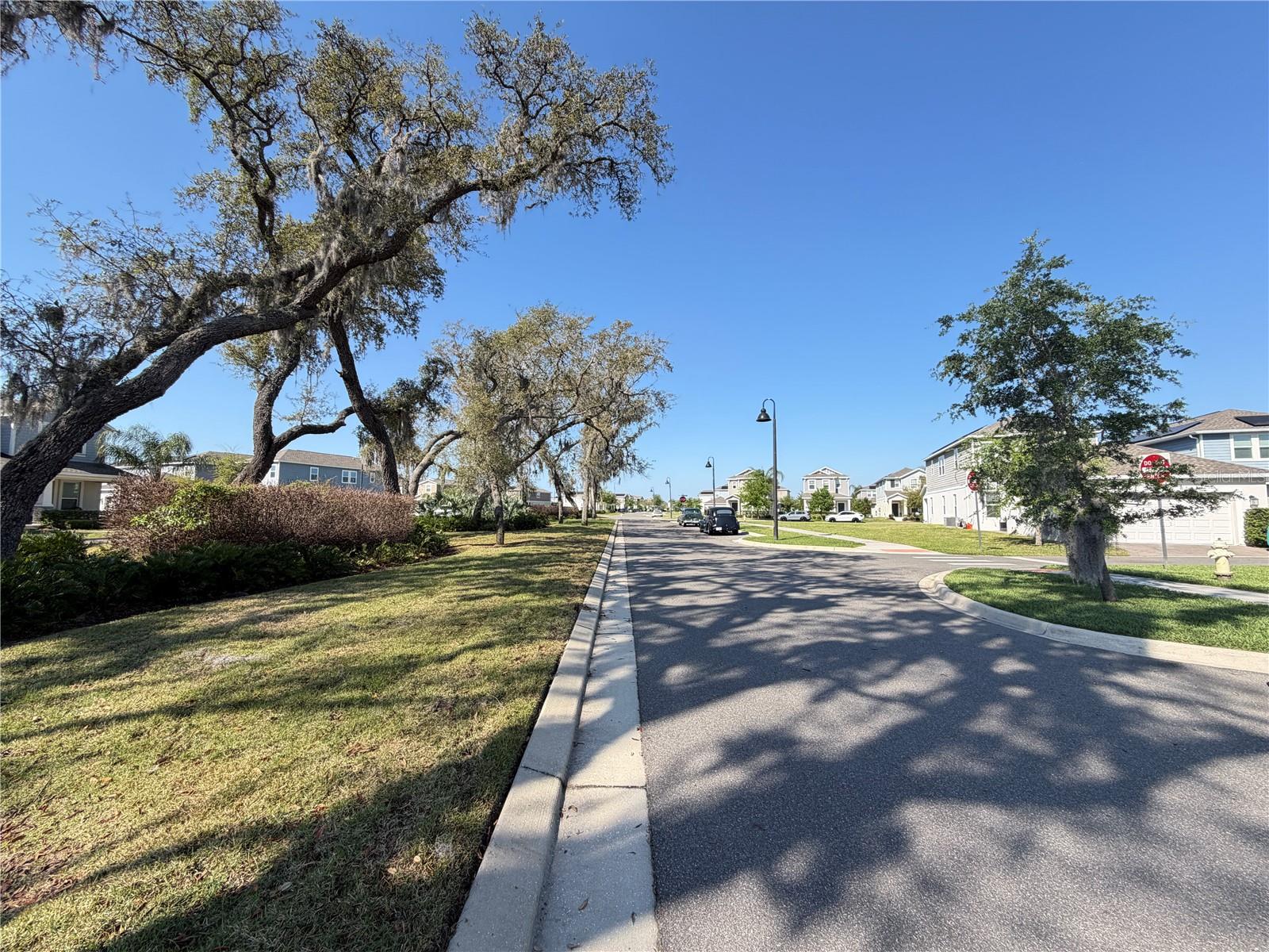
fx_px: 513
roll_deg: -0.4
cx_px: 634
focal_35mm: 14
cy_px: 476
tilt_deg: +5.1
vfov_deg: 85.7
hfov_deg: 102.1
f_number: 2.2
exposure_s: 1/672
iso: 40
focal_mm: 2.22
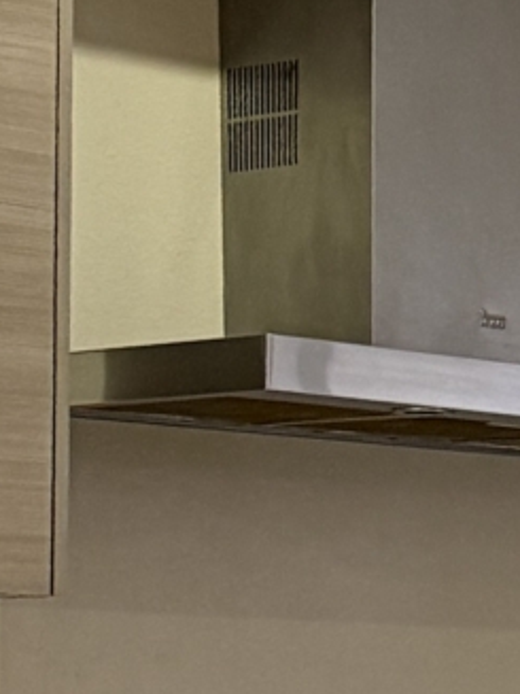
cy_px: 632
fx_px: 3768
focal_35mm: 188
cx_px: 1908
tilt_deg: +1.4
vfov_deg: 10.5
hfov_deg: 6.6
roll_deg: -0.1
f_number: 1.78
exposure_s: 1/60
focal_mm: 6.76
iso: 320
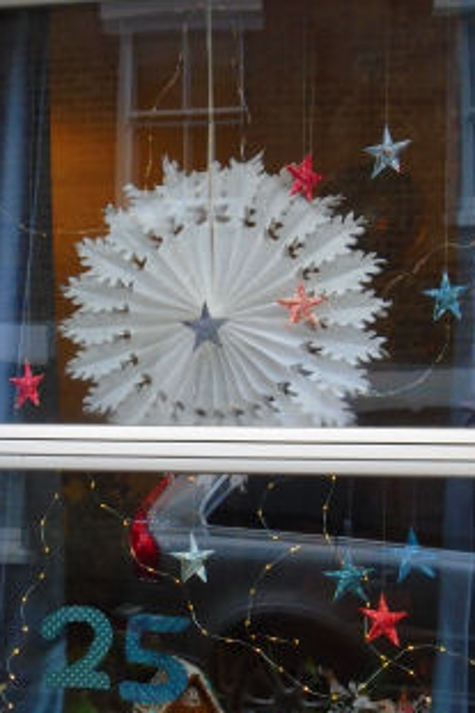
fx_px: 1585
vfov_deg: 25.4
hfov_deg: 17.0
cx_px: 217
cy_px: 394
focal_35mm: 80
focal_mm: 10.2
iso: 400
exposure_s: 1/100
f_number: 4.9
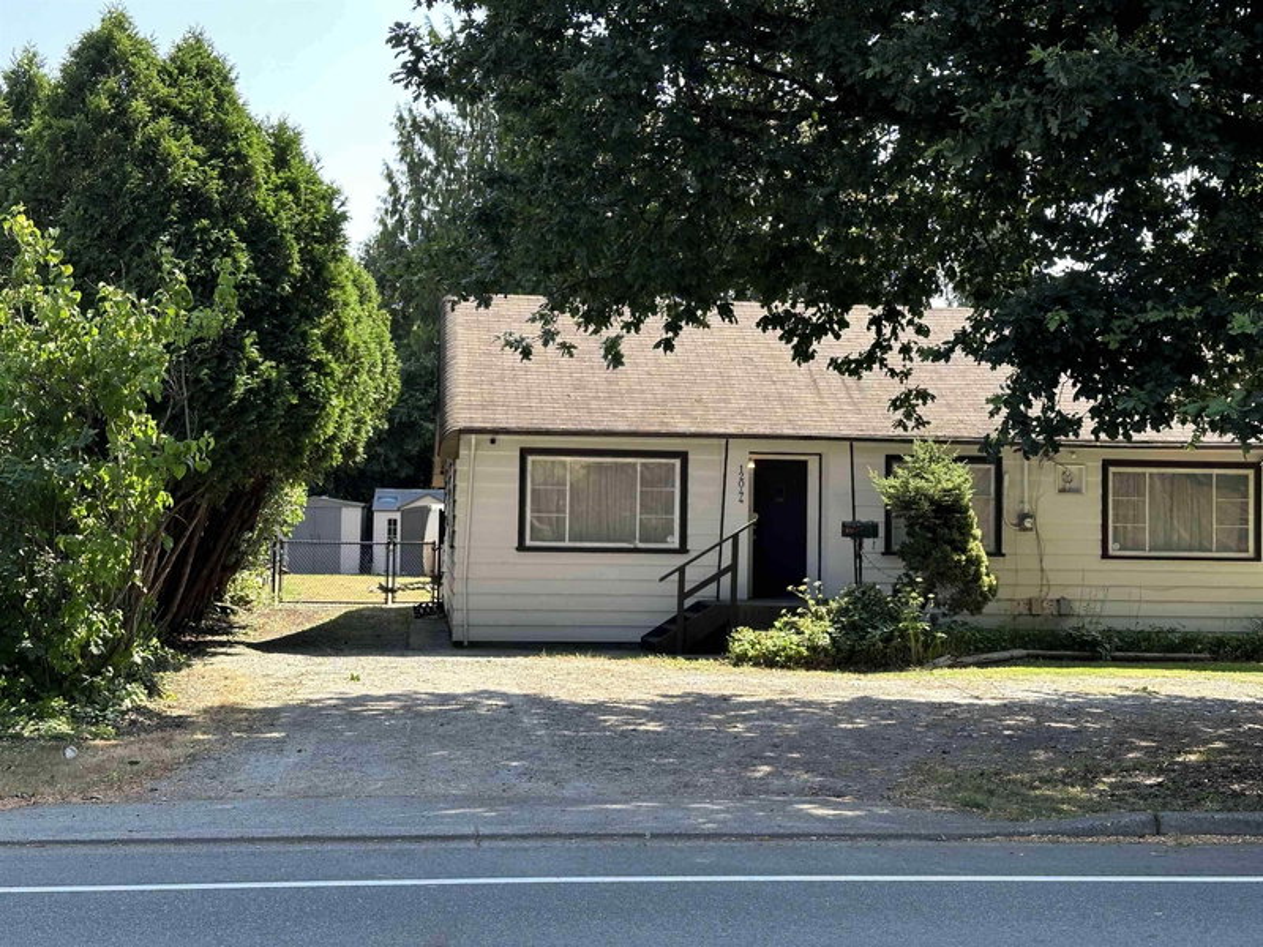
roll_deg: -1.3
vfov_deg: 30.3
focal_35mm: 48
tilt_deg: +1.8
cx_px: 632
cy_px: 474
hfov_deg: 39.7
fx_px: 1751
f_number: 1.78
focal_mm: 6.86
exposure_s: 1/651
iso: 64
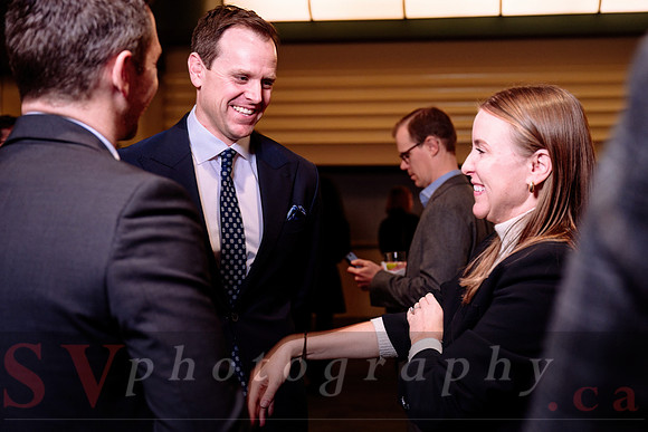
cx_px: 369
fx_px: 944
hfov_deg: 37.8
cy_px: 197
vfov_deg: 25.8
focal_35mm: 52
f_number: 3.5
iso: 800
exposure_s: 1/60
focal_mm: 45
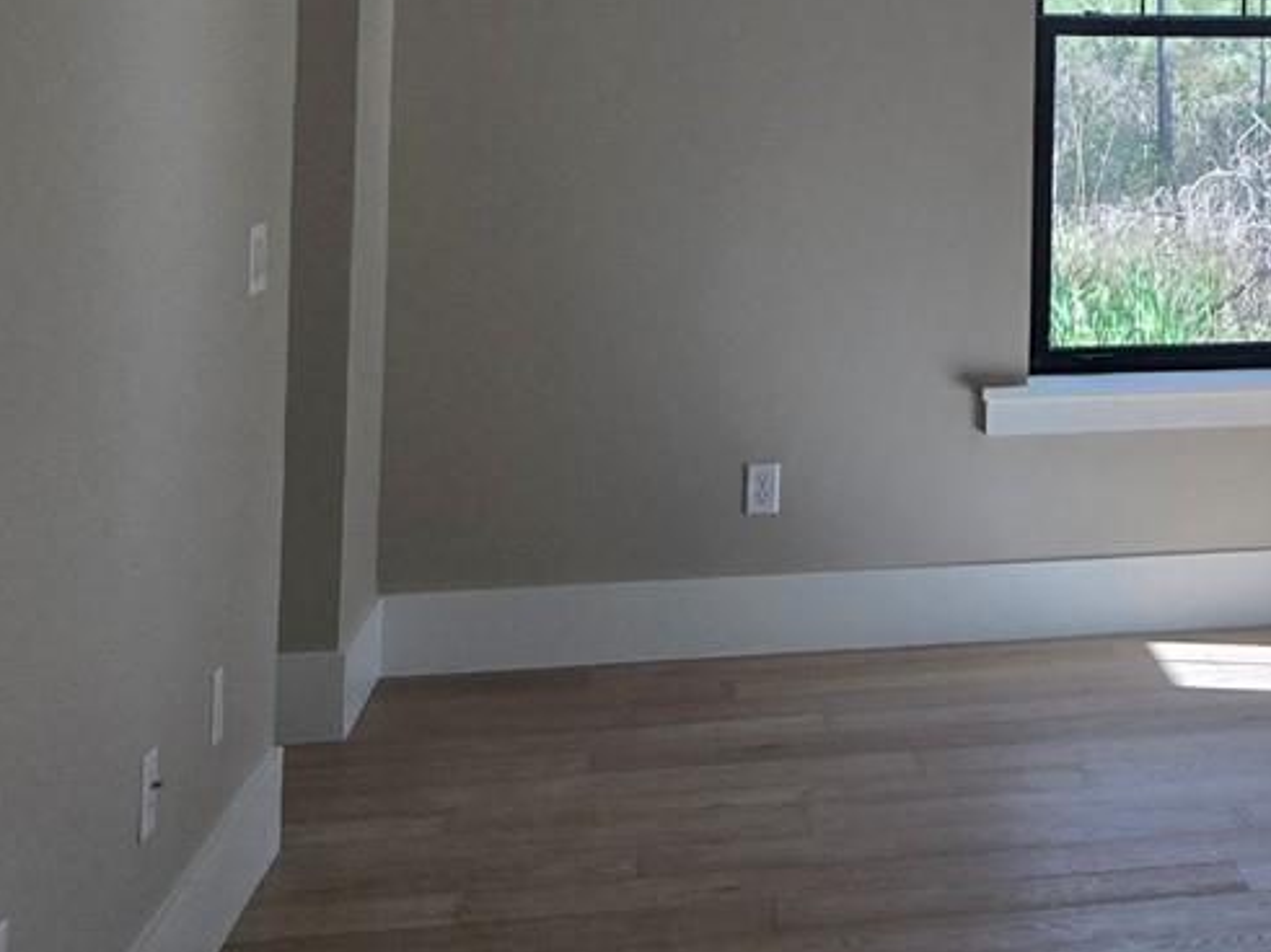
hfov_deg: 23.5
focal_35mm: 75
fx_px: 2753
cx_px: 1569
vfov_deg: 18.9
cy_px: -62
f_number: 1.8
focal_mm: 5.4
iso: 80
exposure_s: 1/799
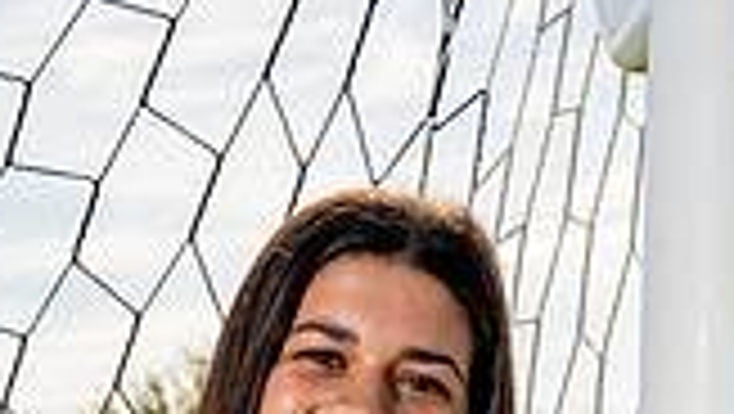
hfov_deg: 13.5
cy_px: 999
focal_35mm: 159
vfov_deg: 7.2
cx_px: 248
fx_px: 3097
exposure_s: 1/250
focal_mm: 55
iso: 200
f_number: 11
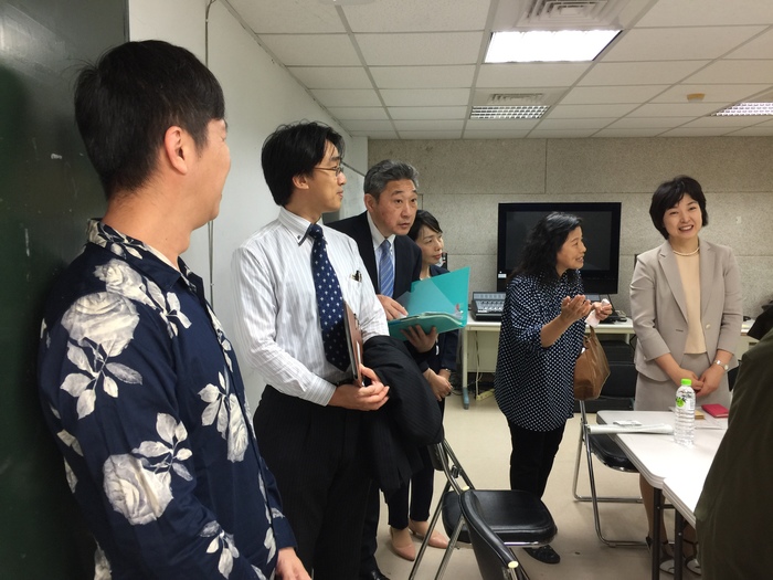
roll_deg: -1.1
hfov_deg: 61.7
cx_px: 386
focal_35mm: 29
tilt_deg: -5.5
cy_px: 290
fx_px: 648
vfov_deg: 48.2
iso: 32
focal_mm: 4.15
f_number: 2.2
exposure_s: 1/15
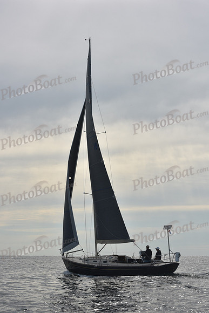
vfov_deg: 28.8
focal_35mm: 70
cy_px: 156
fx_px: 609
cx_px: 104
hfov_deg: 19.5
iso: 320
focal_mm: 70
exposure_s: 1/1000
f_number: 11
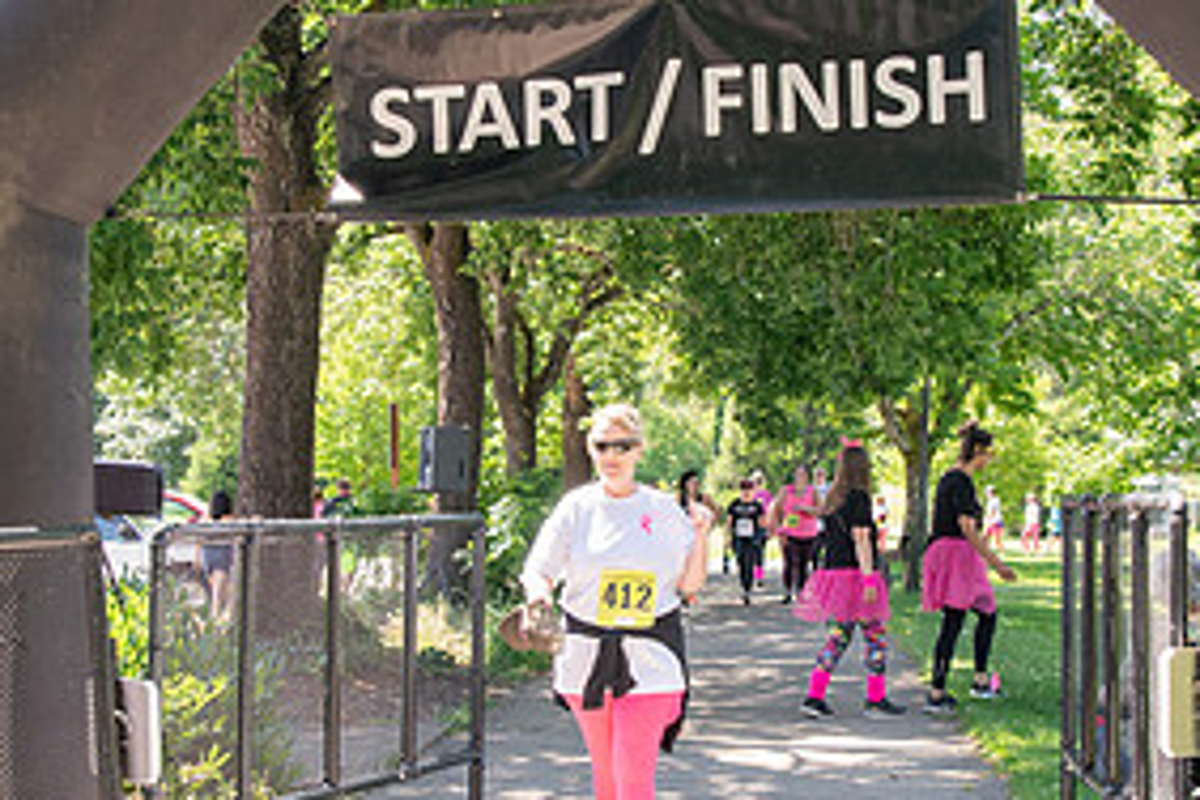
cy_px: 447
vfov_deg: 18.4
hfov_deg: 27.3
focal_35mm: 74
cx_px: 647
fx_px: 2466
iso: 500
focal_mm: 24
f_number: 4
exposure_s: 1/400
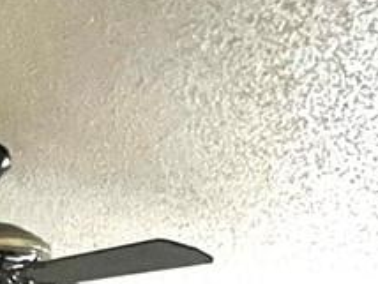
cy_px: 683
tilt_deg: -4.7
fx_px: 1060
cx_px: -34
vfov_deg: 12.2
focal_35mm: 97
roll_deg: -0.4
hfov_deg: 19.4
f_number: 1.8
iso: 1000
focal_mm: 1.57
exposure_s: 1/40
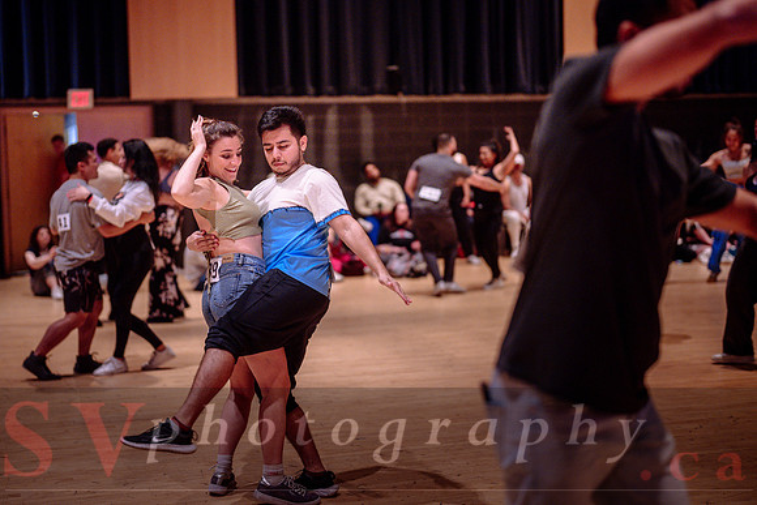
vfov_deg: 22.8
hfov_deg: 33.6
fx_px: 1250
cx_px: 315
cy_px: 250
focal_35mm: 59
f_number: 1.2
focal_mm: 50
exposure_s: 1/250
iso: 1600
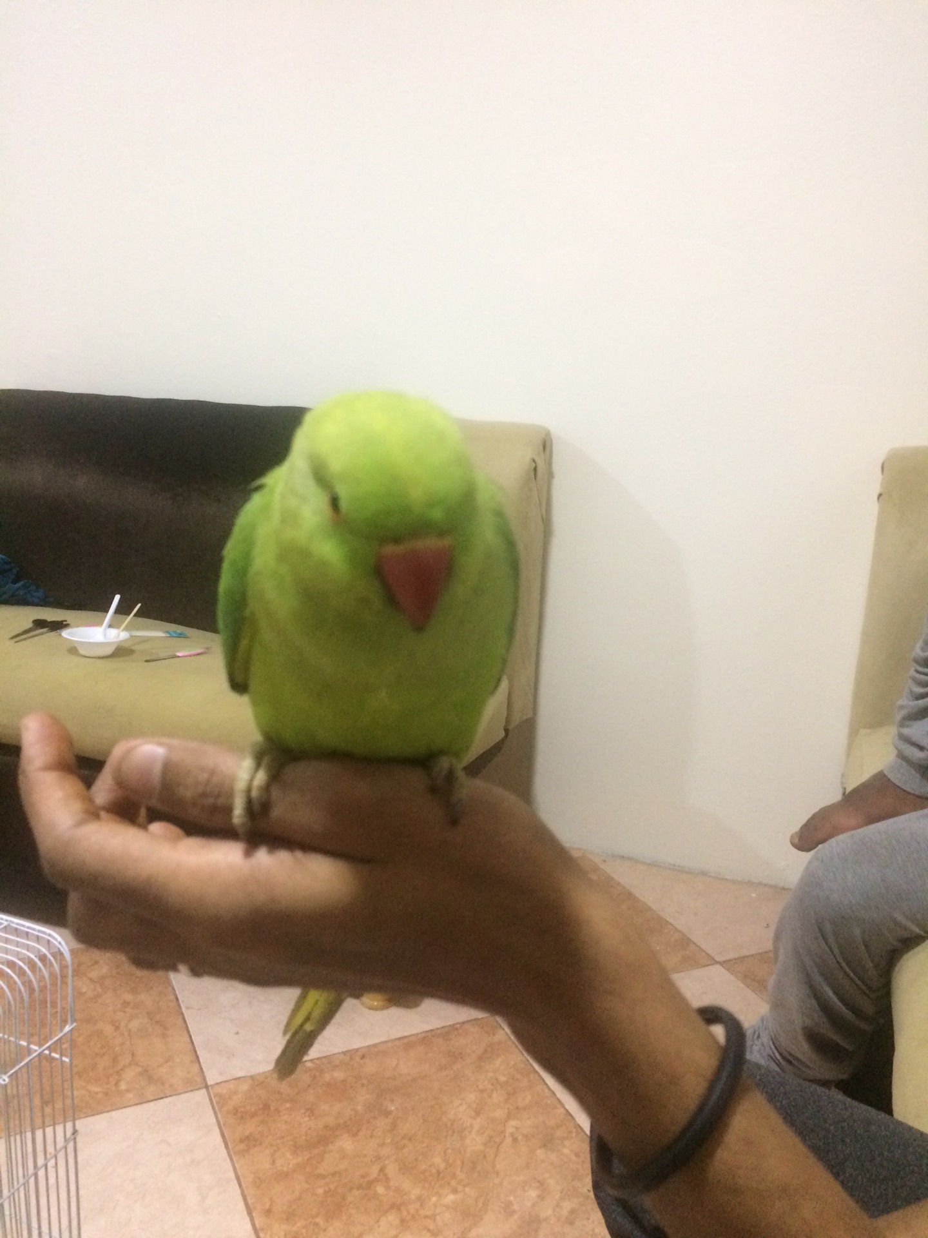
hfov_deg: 48.2
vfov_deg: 61.7
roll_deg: -1.5
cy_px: 619
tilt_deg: -13.4
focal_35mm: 29
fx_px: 1037
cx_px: 464
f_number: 2.2
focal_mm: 4.15
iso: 320
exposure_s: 1/15
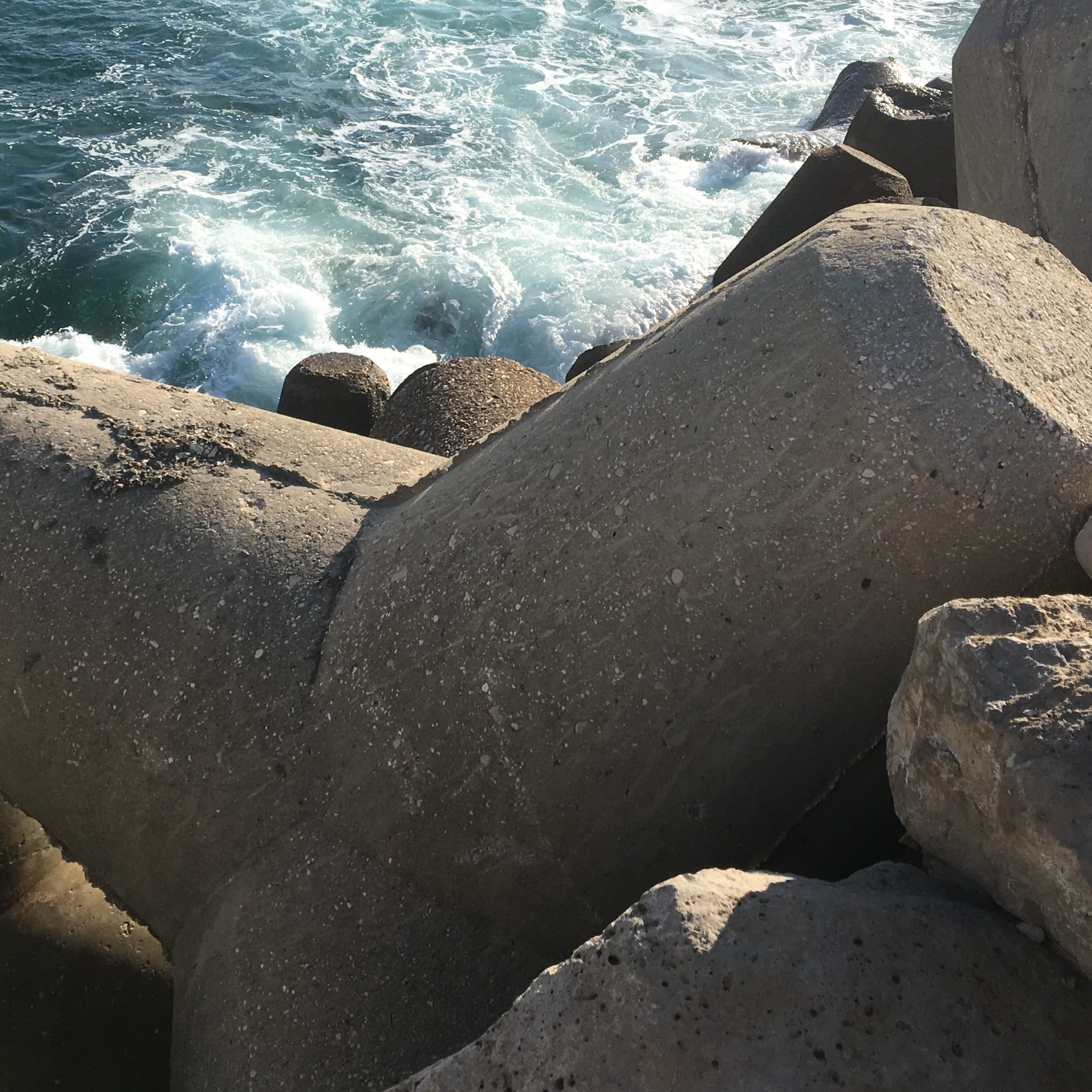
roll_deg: -0.6
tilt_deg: -25.5
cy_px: 349
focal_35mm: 48
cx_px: 441
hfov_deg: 35.2
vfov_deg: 35.0
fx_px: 1713
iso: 25
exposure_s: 1/1672
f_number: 2.2
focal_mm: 4.15
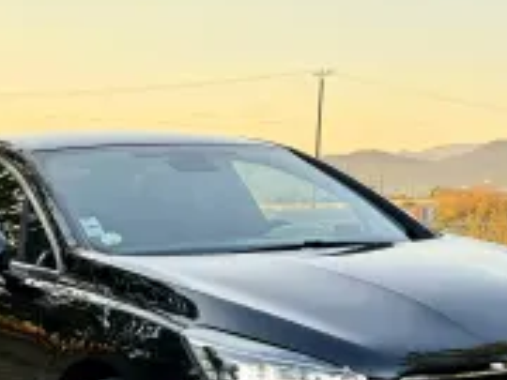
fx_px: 1406
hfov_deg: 20.4
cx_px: 214
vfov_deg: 15.2
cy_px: 341
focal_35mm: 96
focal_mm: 6.76
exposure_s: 1/223
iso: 200
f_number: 1.78
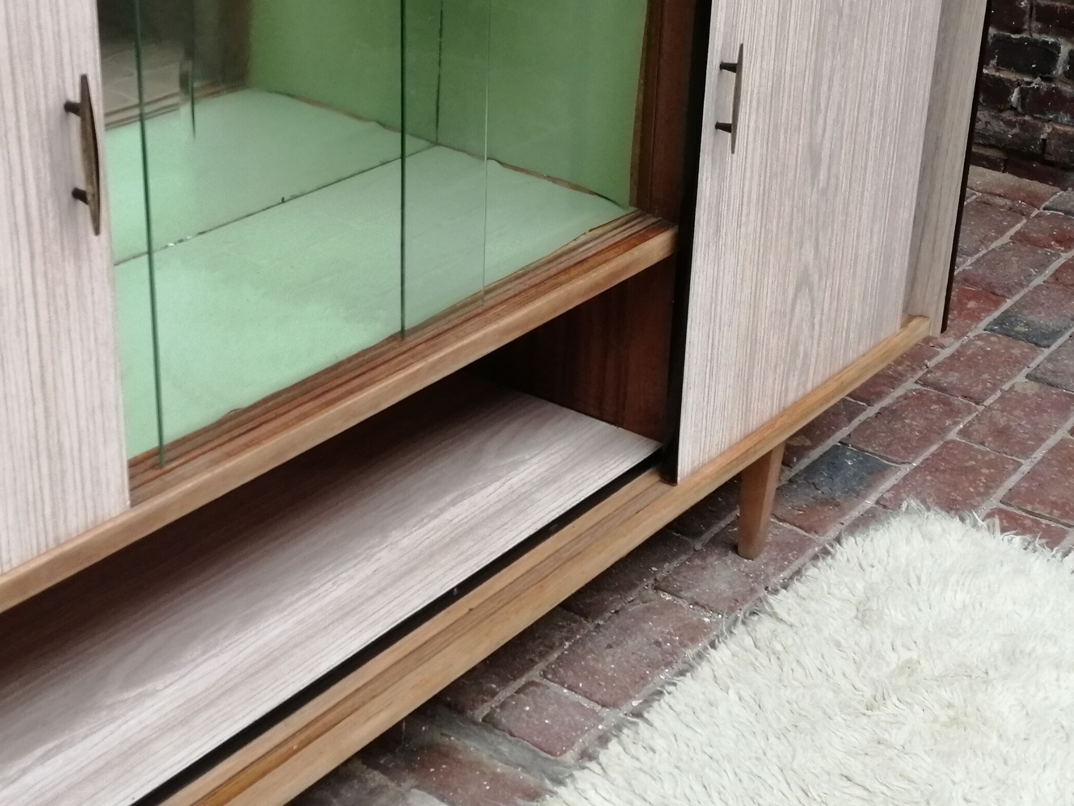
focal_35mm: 58
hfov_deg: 33.2
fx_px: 1800
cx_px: 490
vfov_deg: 25.2
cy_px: 365
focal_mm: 3.62
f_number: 1.8
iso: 100
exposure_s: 1/50
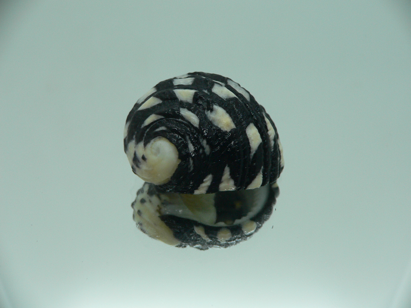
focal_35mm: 35
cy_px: 154
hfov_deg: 52.6
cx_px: 206
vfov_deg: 40.7
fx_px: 416
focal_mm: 4.6
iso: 100
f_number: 2.8
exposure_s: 1/60
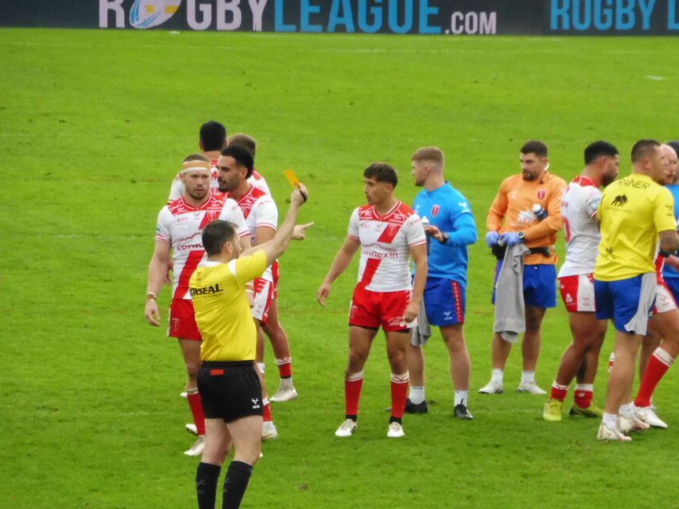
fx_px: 8965
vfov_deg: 3.3
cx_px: 393
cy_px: 271
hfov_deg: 4.3
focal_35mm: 457
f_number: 6.3
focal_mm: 68.9
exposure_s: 1/500
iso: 800
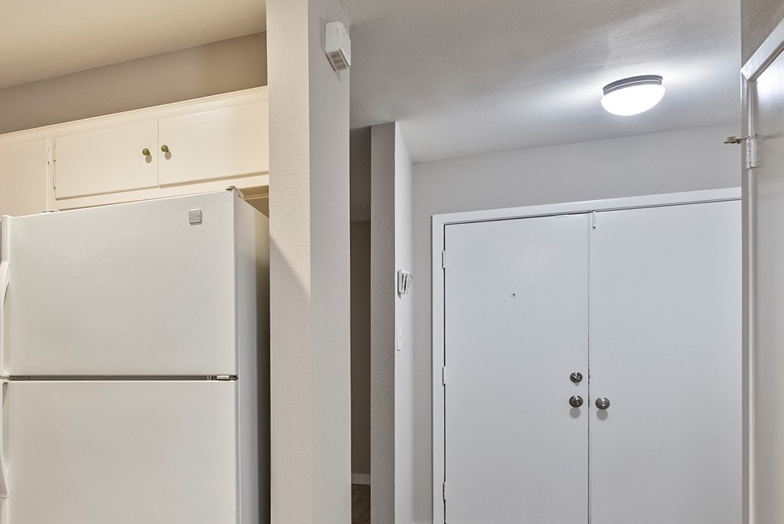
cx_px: 43
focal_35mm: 34
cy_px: 367
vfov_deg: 37.8
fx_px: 751
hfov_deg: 47.9
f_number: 7.1
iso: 800
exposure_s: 1/4
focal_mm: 15.2
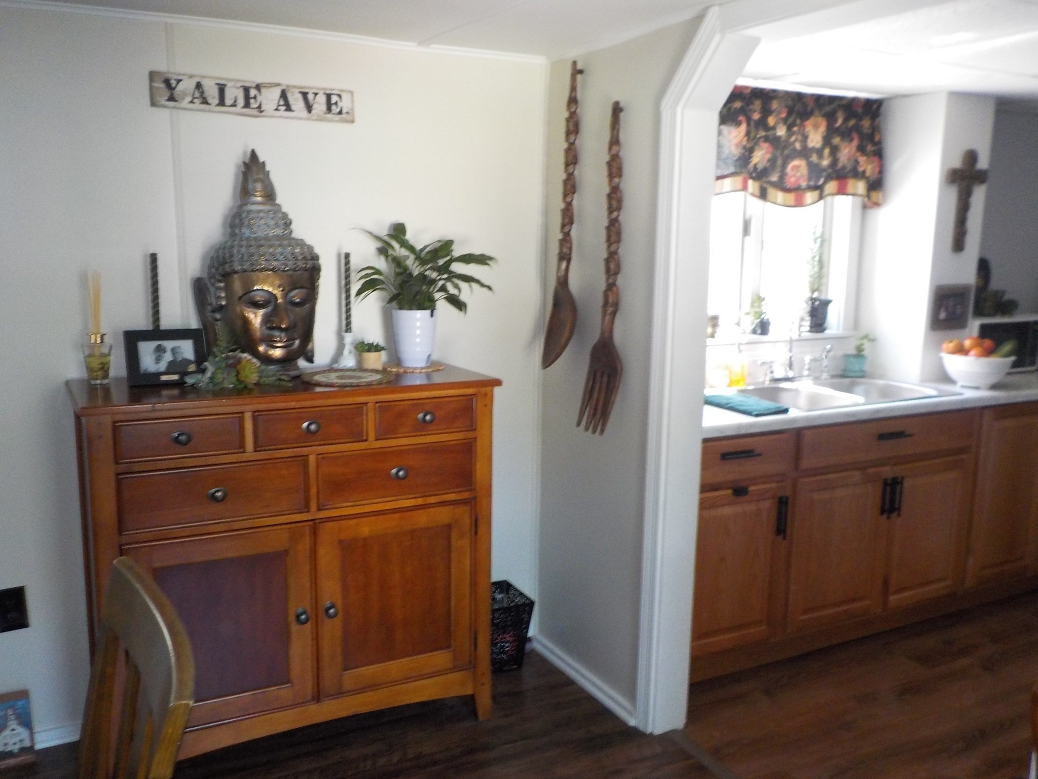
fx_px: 900
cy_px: 390
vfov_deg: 46.8
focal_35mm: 30
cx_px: 519
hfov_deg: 60.0
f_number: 3.3
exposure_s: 1/30
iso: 360
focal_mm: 4.1
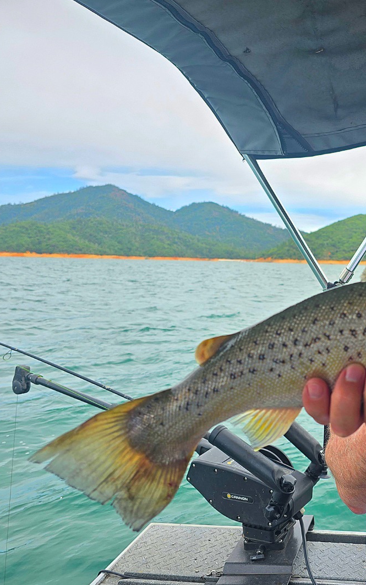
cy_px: 290
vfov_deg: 58.1
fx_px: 527
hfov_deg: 34.9
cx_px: 363
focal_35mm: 33
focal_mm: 6.3
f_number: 1.7
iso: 12
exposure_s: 1/500
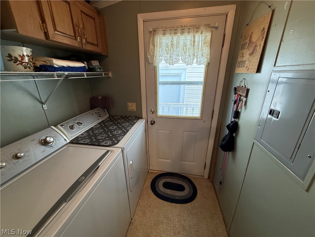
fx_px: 127
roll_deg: +0.6
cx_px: 158
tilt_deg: -19.3
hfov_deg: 102.1
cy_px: 118
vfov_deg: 85.7
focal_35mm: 14
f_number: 2.2
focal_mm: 2.22
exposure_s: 1/120
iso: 250
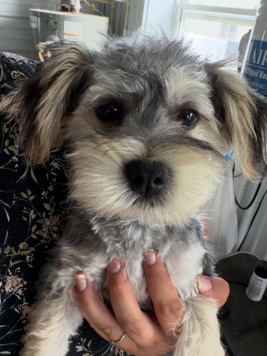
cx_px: 134
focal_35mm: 30
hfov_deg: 46.8
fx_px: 309
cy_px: 178
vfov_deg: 60.0
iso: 80
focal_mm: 2.71
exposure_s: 1/63
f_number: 1.9
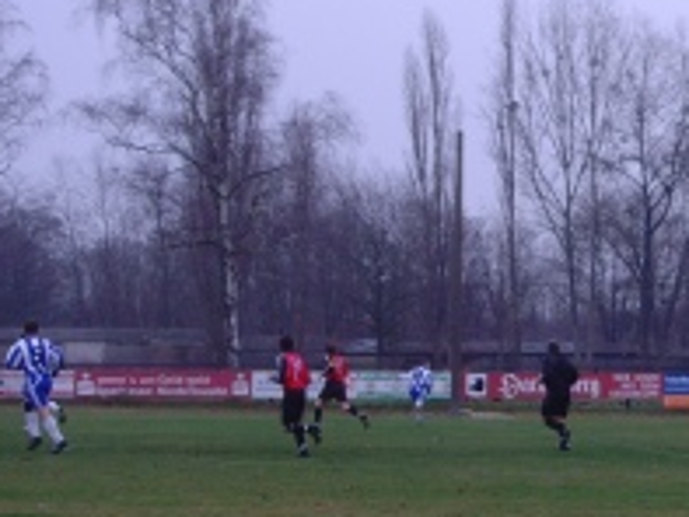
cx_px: 741
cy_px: 351
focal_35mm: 152
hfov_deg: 12.8
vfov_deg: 9.8
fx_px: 3027
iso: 100
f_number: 3.9
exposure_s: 1/90
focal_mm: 10.2
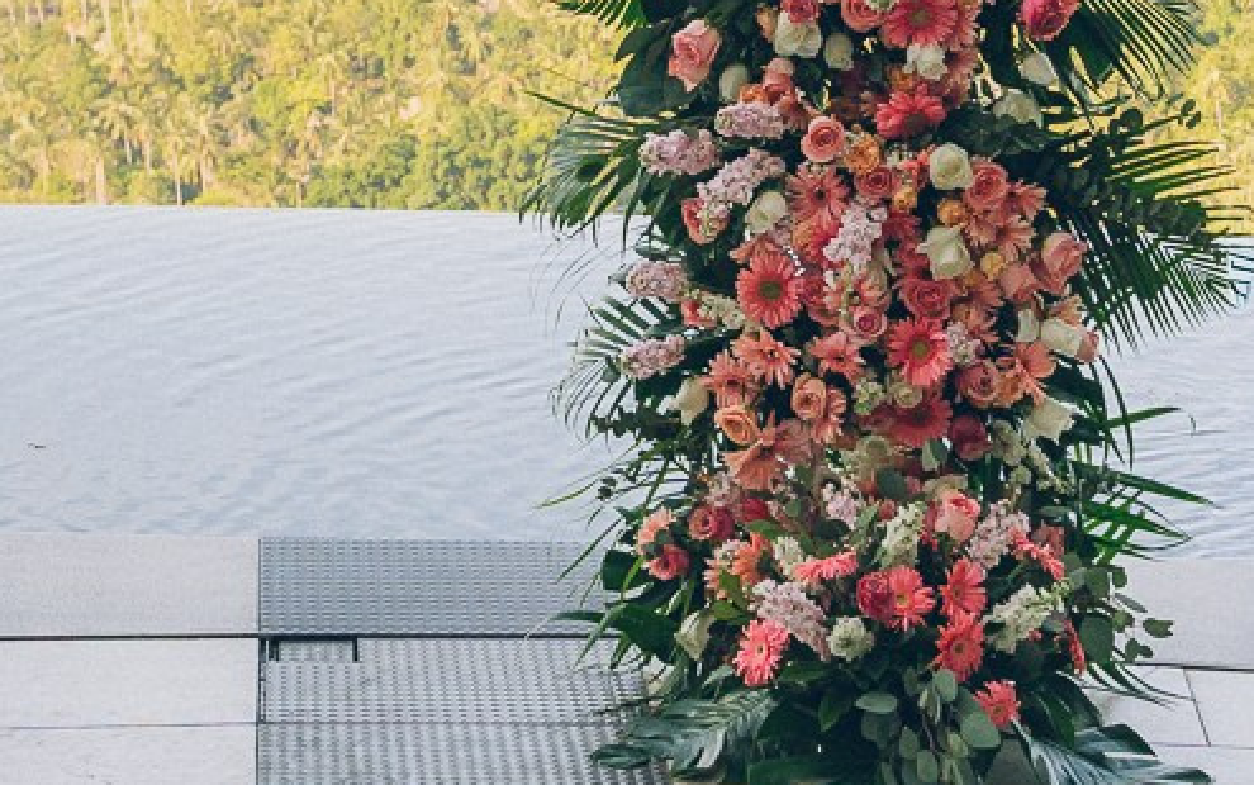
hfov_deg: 17.6
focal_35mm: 118
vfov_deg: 10.9
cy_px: -244
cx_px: 345
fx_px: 4035
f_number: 4.5
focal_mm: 28
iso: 160
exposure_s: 1/640
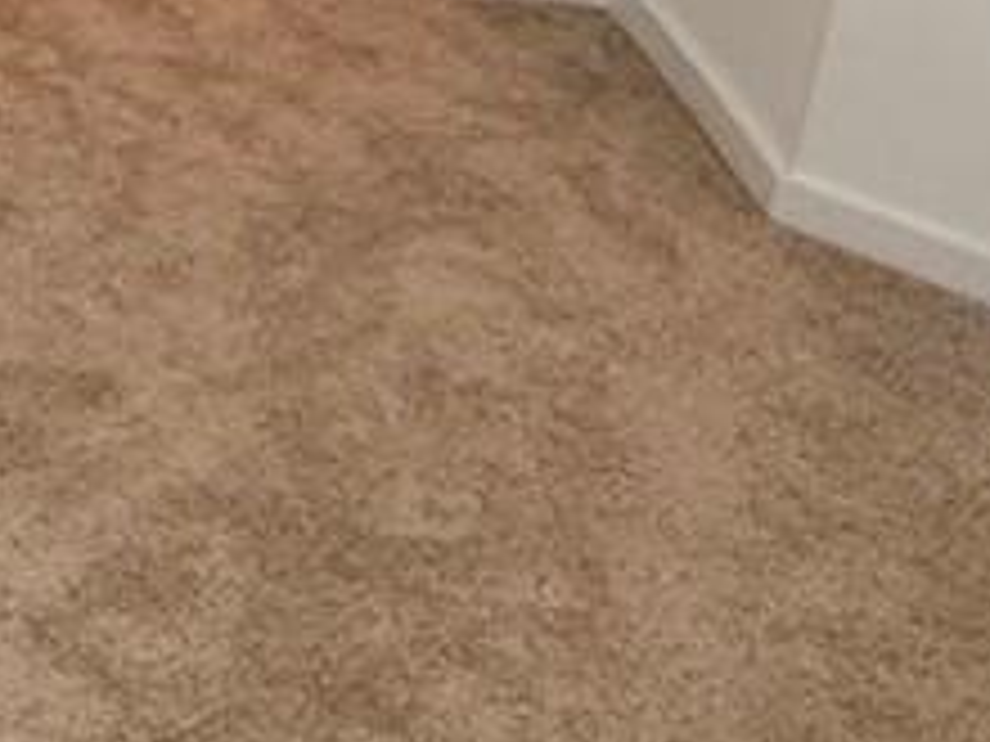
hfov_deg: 15.8
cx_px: -886
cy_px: -328
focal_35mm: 102
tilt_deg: -18.3
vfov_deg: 13.7
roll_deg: -2.6
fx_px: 2917
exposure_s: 1/120
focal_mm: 2.22
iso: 160
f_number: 2.2
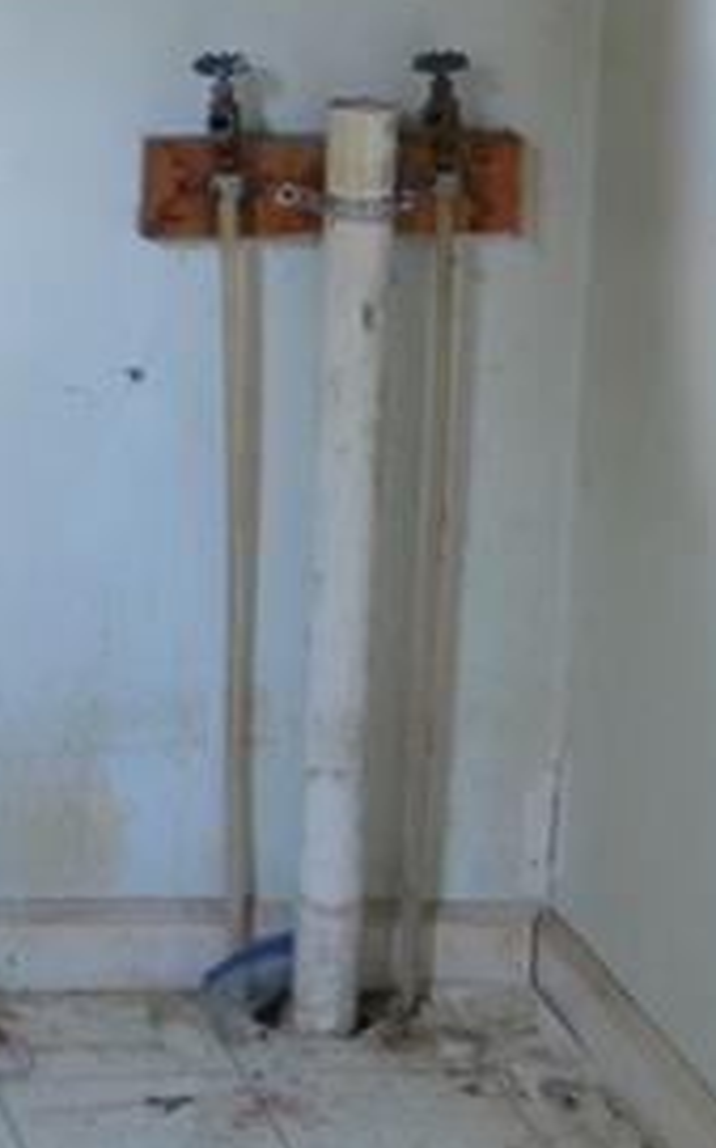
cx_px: -377
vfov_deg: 16.0
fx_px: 3971
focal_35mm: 127
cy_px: -102
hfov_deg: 10.0
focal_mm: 22
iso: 400
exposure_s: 1/25
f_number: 3.8
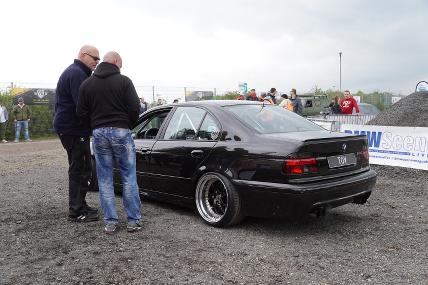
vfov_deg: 36.9
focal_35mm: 36
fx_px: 428
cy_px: 142
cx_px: 214
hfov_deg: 53.1
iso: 100
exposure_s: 1/200
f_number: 4.5
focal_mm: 24
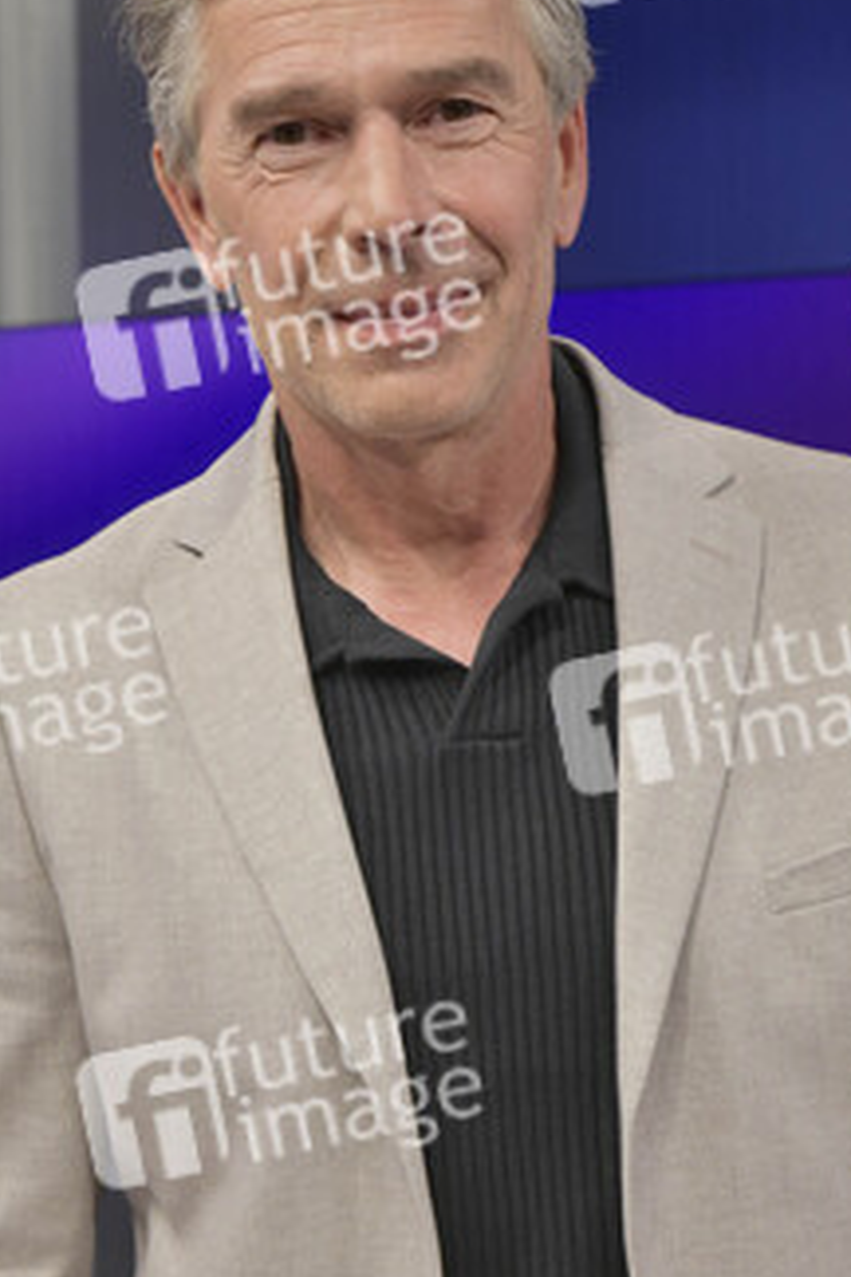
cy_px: 504
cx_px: 394
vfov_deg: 27.3
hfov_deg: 18.4
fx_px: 2624
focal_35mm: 74
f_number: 6.3
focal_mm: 60
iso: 2500
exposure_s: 1/200
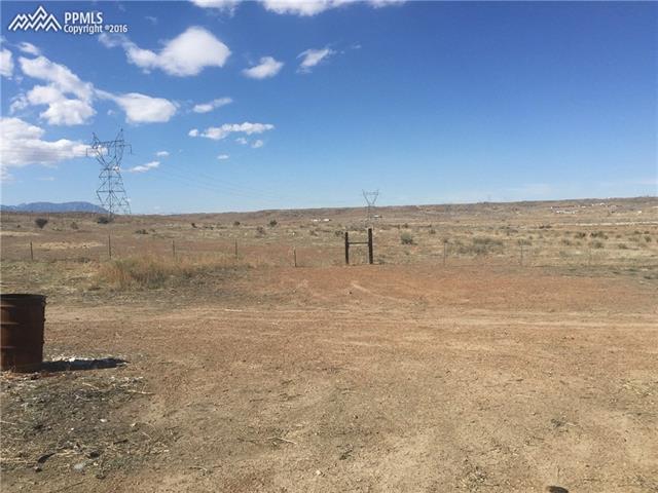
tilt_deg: -3.3
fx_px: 551
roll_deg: +3.0
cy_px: 246
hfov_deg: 61.7
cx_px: 329
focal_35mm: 29
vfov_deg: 48.2
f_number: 2.2
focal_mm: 4.15
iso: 32
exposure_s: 1/3049
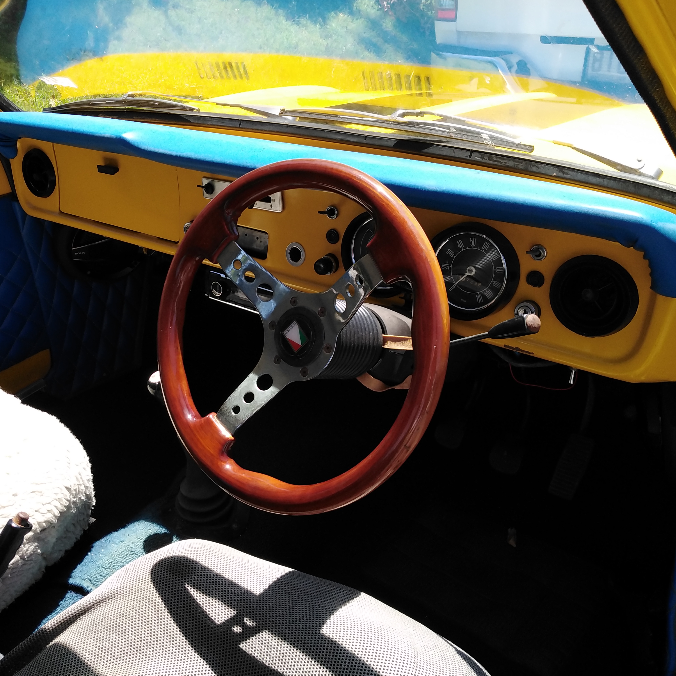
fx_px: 685
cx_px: 290
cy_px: 335
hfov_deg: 52.4
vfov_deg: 52.5
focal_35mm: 31
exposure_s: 1/494
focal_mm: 3.62
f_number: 1.8
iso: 100
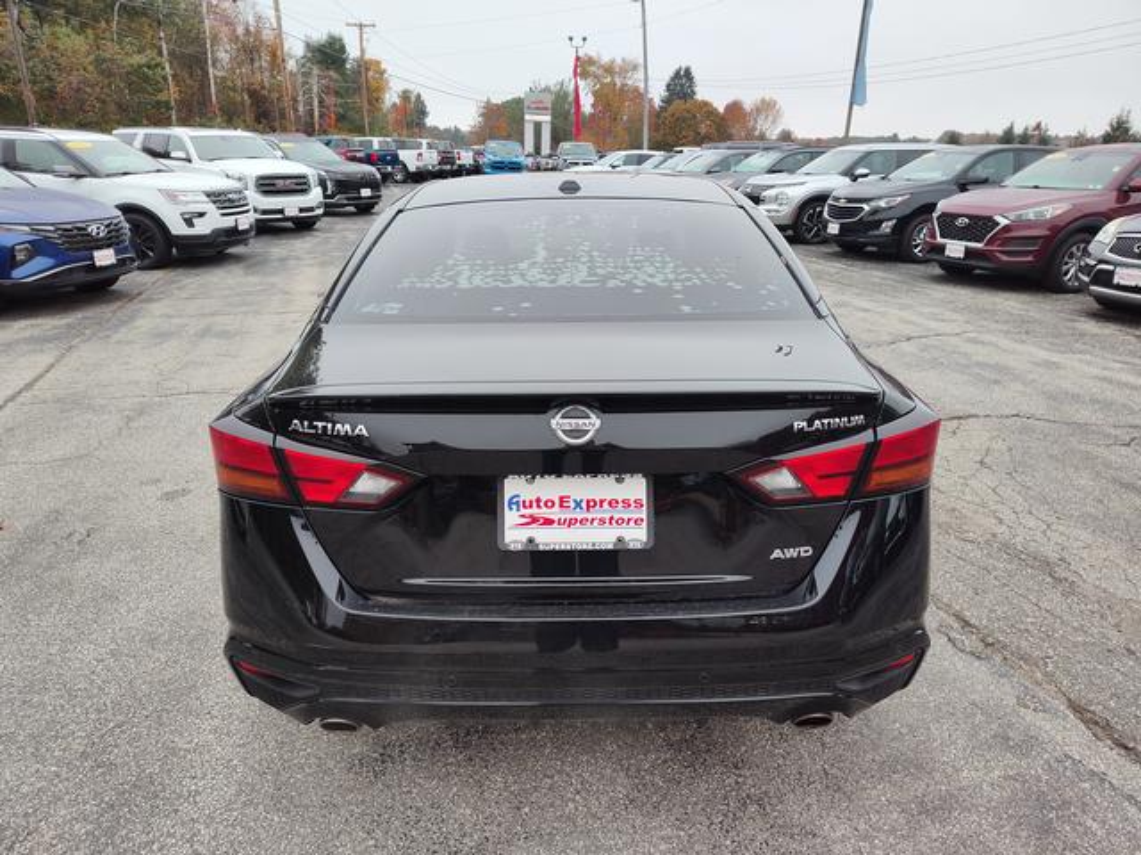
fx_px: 758
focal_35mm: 23
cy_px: 428
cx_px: 570
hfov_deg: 73.9
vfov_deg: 58.9
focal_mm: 5.56
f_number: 1.88
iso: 102
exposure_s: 1/120
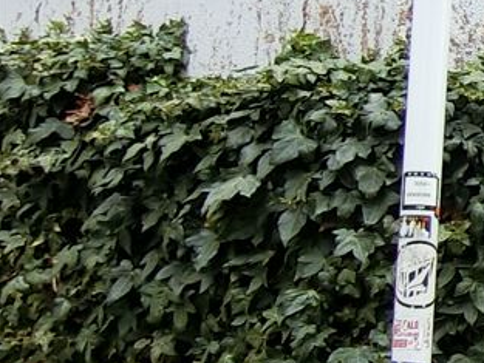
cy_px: 221
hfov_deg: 13.4
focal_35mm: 97
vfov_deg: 15.2
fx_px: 1357
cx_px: 1234
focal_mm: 4.06
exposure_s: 1/160
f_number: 2.7
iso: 80
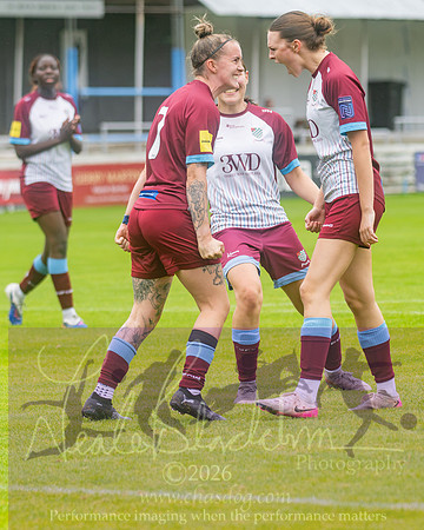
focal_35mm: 284
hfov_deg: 5.4
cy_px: 265
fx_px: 4462
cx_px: 157
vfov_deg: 6.8
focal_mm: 135
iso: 400
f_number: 2.8
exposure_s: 1/1600
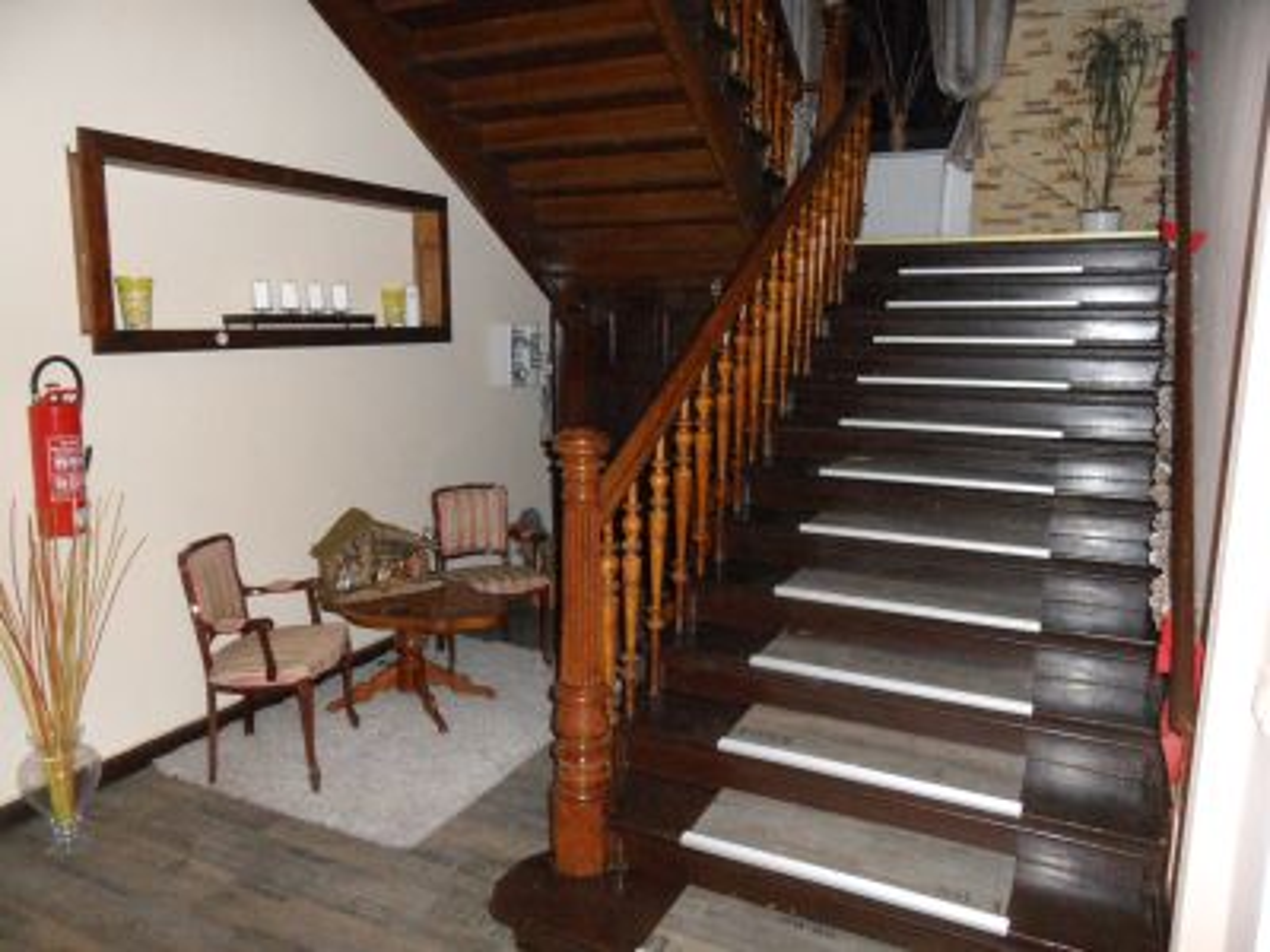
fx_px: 881
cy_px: 476
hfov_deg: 71.6
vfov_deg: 56.8
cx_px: 635
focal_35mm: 24
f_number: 3.2
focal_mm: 3.9
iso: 480
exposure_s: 1/30
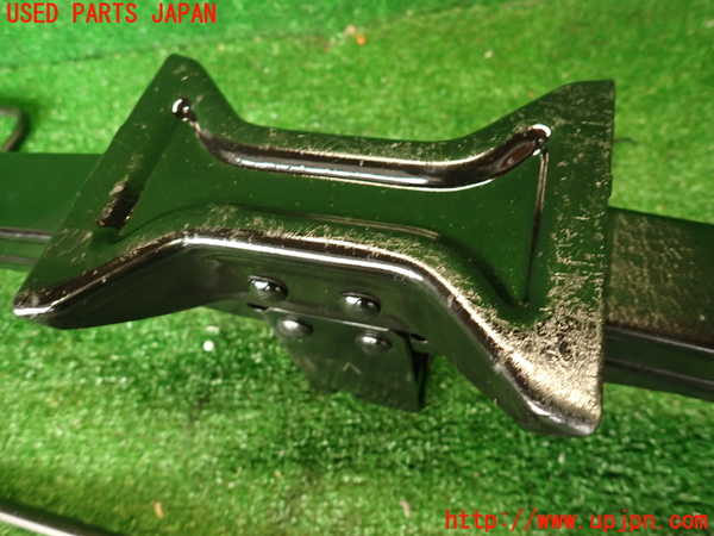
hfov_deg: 69.4
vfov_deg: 54.9
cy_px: 268
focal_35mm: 25
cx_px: 357
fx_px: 516
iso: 250
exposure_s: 1/30
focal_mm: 4.5
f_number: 2
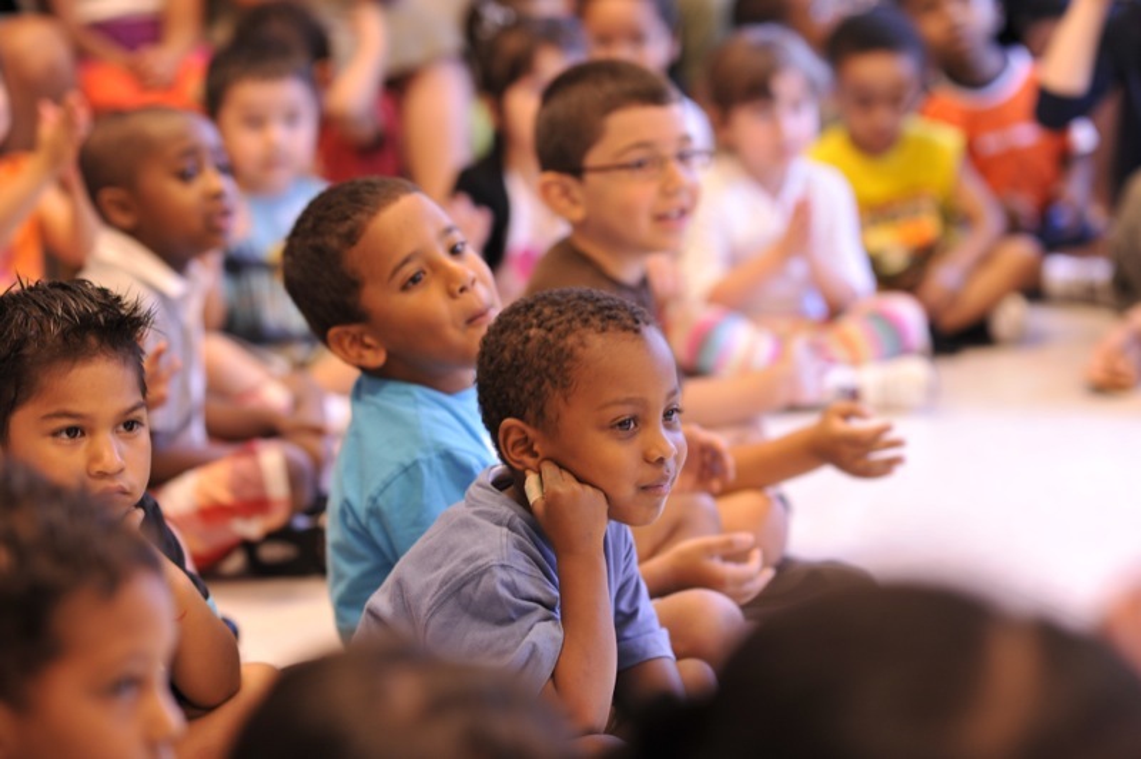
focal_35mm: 85
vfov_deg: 16.0
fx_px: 2692
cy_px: 380
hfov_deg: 23.9
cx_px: 570
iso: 400
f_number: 2.2
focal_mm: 85
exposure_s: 1/60
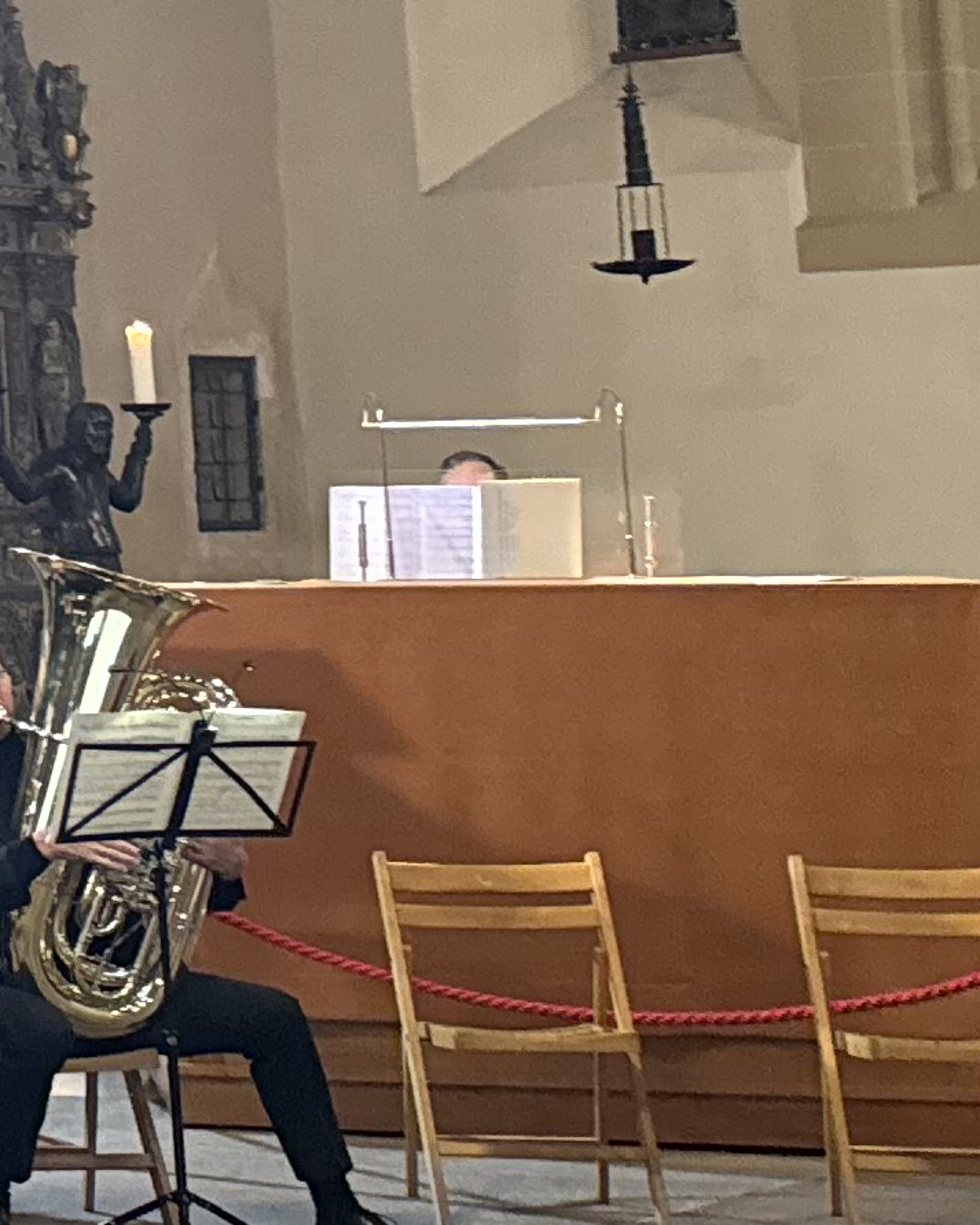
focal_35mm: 106
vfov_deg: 17.8
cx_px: -1783
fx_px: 3842
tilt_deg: +5.9
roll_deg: +0.7
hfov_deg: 10.8
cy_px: 89
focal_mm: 6.86
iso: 640
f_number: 1.78
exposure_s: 1/50
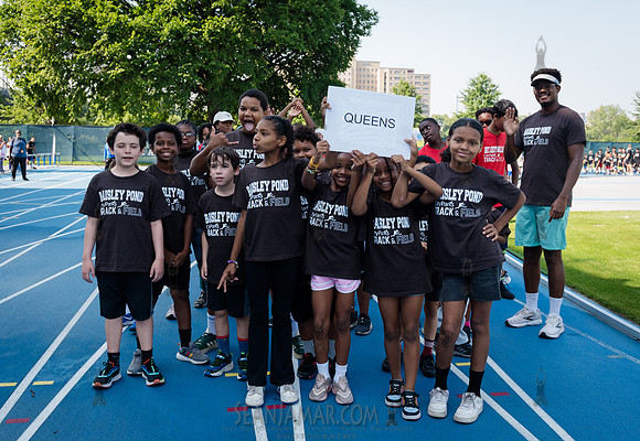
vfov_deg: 35.9
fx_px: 680
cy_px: 198
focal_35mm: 38
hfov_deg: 50.4
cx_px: 332
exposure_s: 1/400
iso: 400
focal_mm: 31
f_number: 5.6
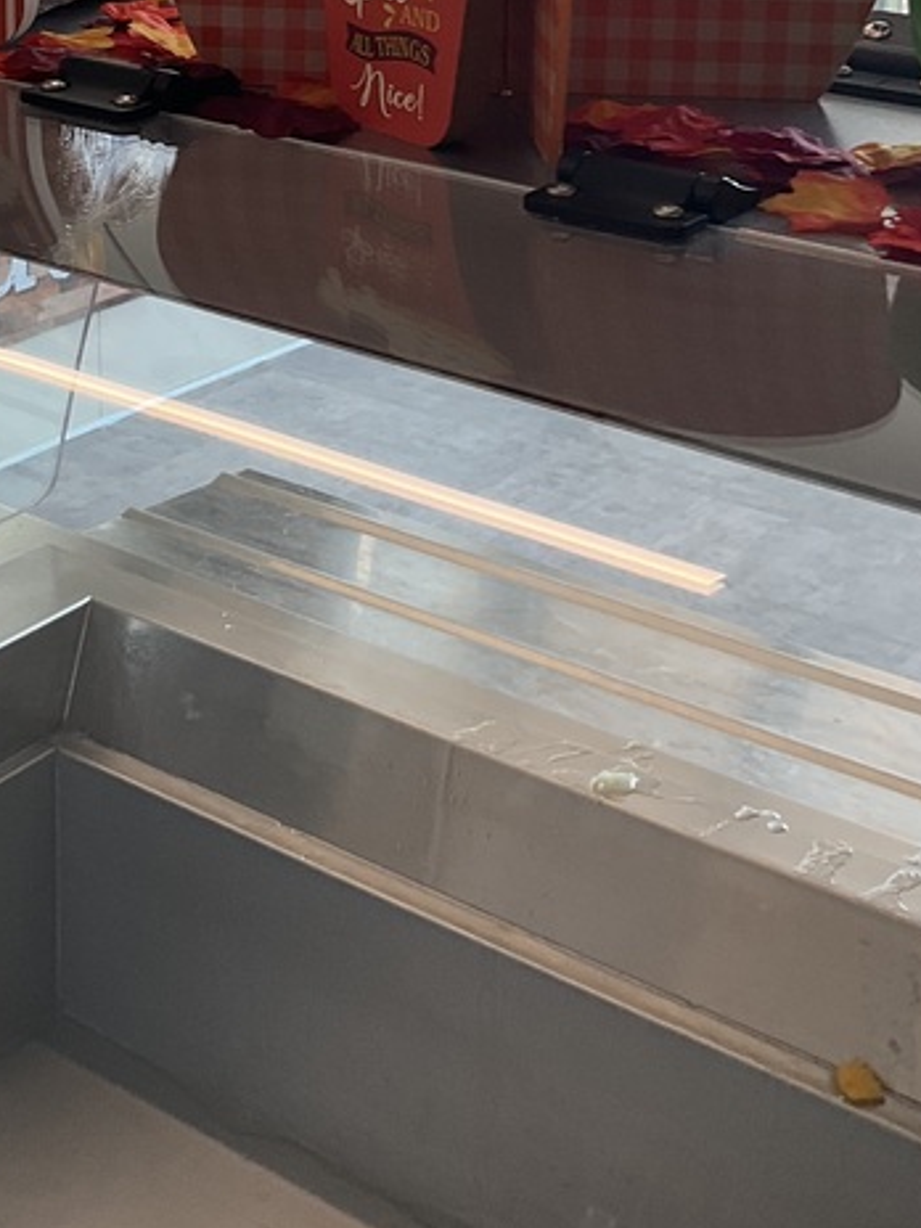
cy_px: 11
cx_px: 135
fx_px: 2270
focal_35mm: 64
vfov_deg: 28.5
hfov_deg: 22.5
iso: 64
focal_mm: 3
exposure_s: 1/120
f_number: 1.8
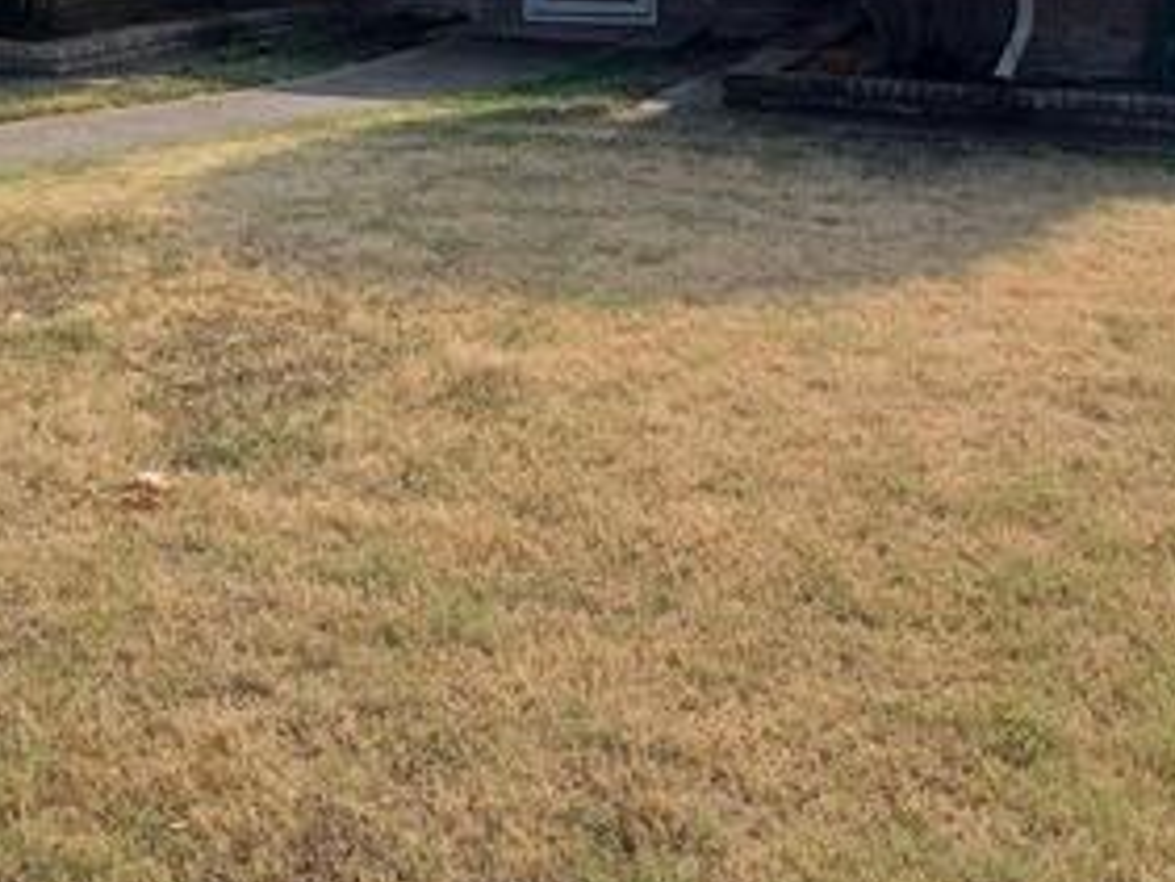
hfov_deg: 33.7
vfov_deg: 24.5
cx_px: 493
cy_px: 8
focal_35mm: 57
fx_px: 1936
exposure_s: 1/173
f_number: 1.8
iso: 32
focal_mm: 4.6
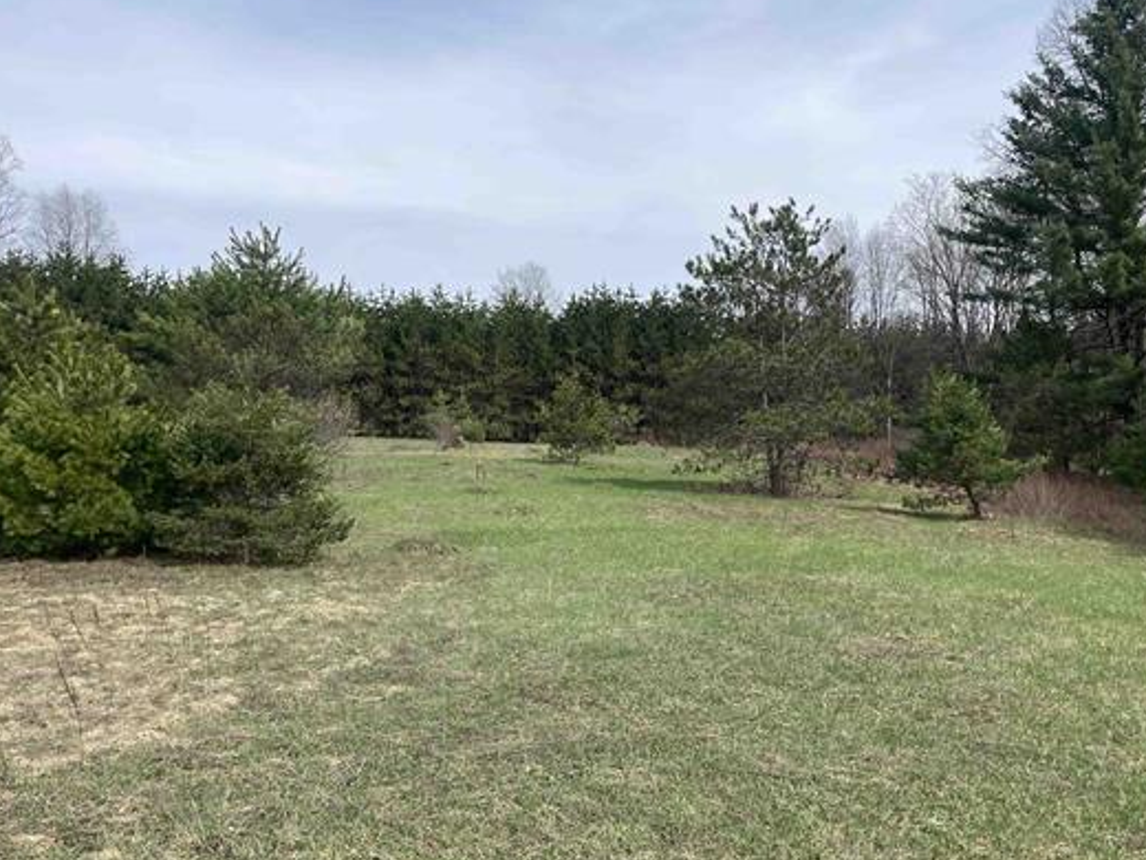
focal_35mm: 32
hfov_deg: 56.6
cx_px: 648
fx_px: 1059
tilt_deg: -0.8
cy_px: 459
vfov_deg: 44.1
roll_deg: -0.3
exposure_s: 1/4132
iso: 32
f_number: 1.6
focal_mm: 4.2
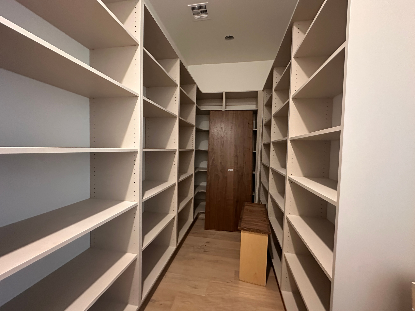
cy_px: 156
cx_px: 208
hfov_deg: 102.1
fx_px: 168
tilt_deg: -1.3
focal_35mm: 14
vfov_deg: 85.7
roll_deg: -2.3
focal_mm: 2.22
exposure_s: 1/40
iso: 1000
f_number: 2.2
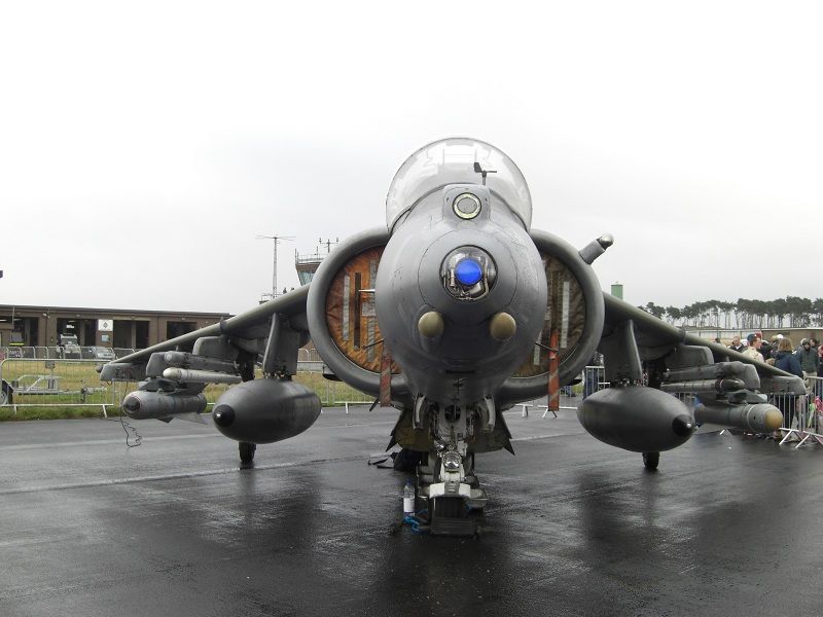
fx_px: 903
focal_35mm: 38
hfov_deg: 49.0
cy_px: 308
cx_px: 412
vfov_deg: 37.7
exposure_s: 1/250
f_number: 4
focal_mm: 7.9
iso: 80
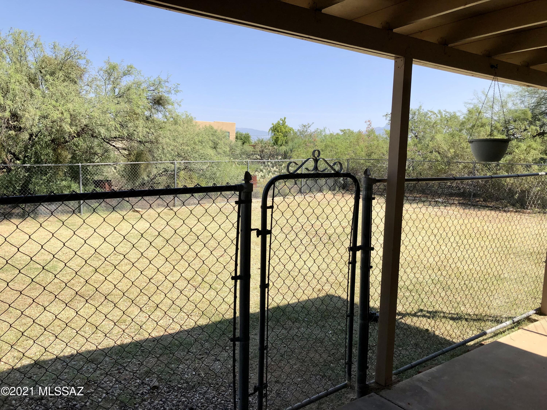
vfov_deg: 49.7
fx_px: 442
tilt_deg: -7.3
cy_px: 205
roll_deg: -1.1
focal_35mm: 28
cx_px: 274
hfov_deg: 63.4
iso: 20
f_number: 1.8
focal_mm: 3.99
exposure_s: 1/1675
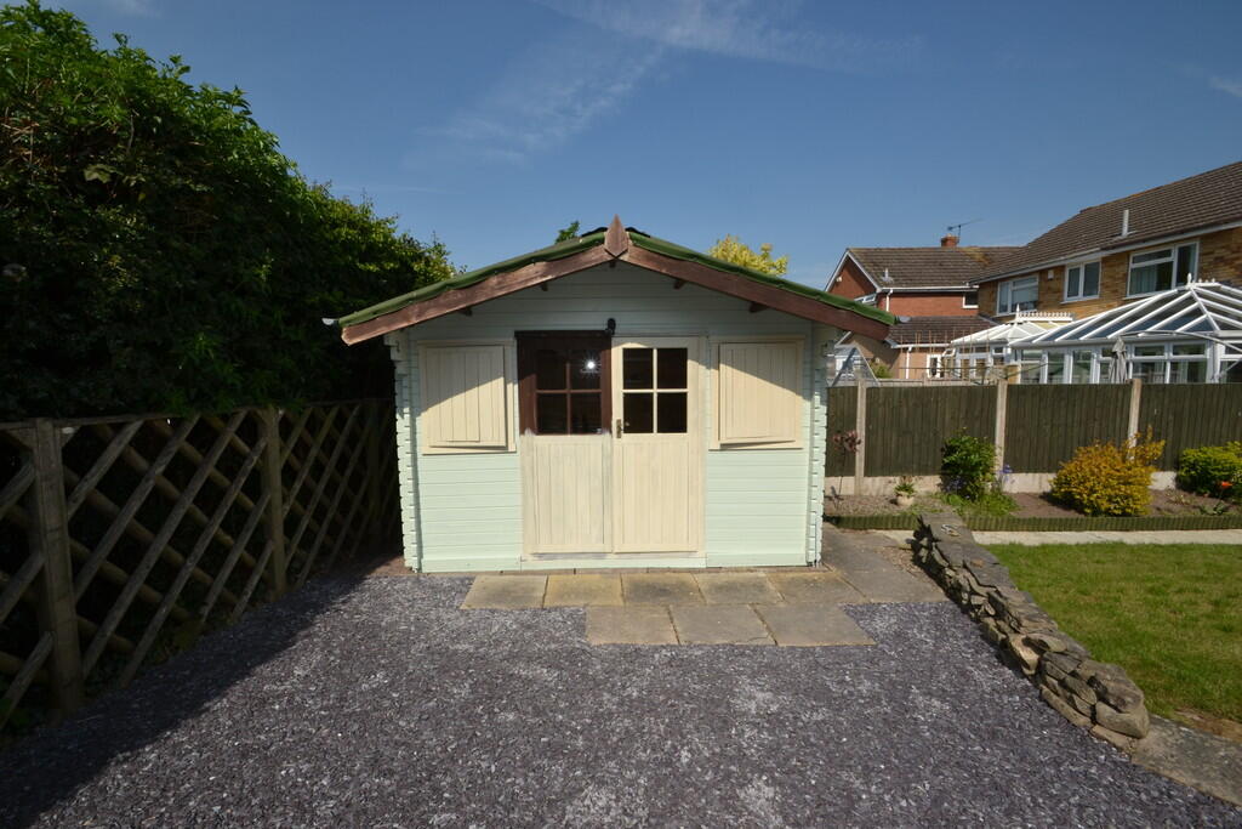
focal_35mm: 15
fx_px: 518
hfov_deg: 100.4
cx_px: 621
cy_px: 414
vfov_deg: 77.3
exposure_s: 1/200
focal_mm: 10
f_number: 20
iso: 200
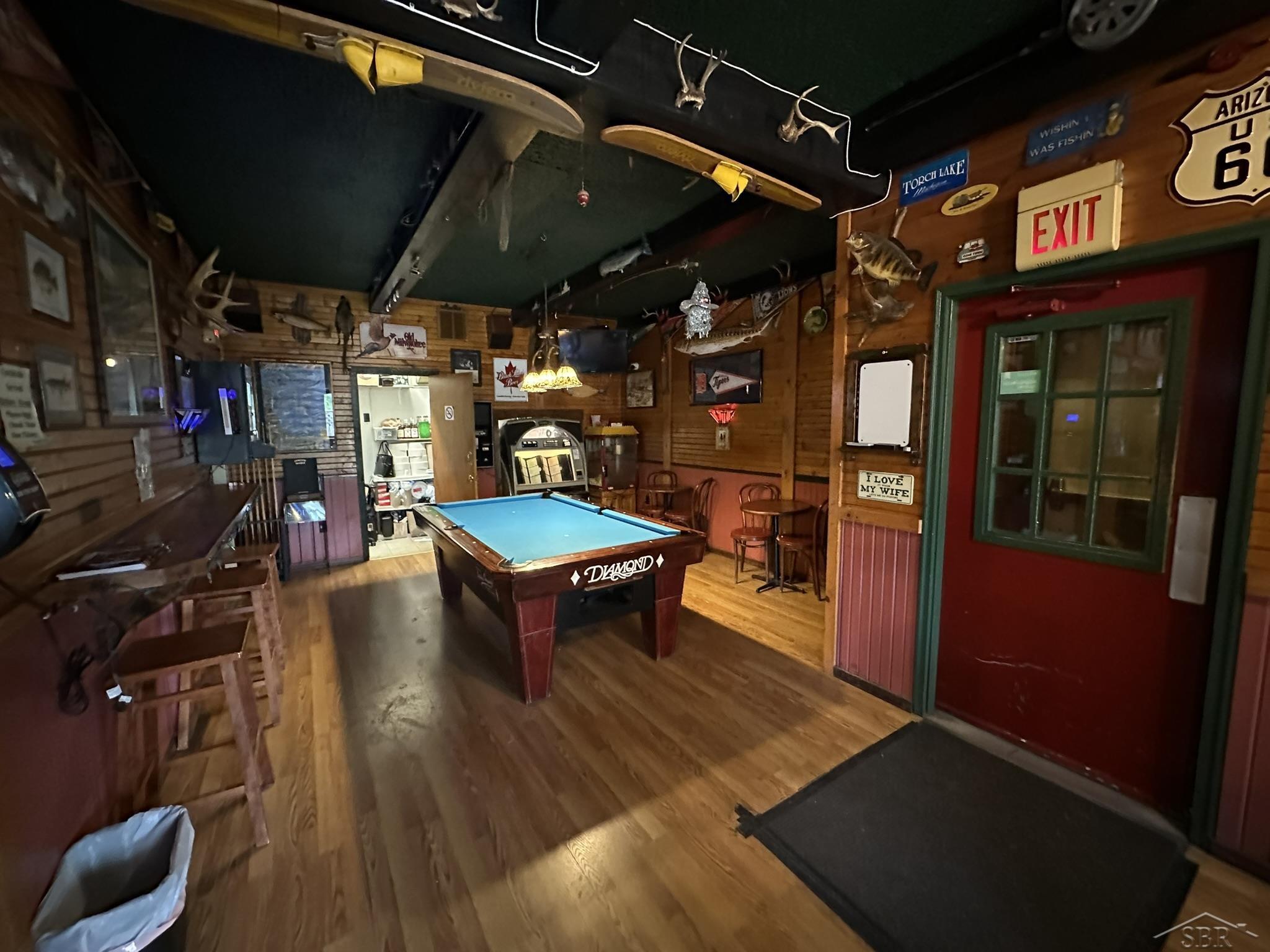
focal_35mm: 14
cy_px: 476
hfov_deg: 102.1
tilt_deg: -5.9
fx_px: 514
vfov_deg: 85.7
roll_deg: +0.4
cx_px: 635
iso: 1250
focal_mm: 2.22
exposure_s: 1/40
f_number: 2.2
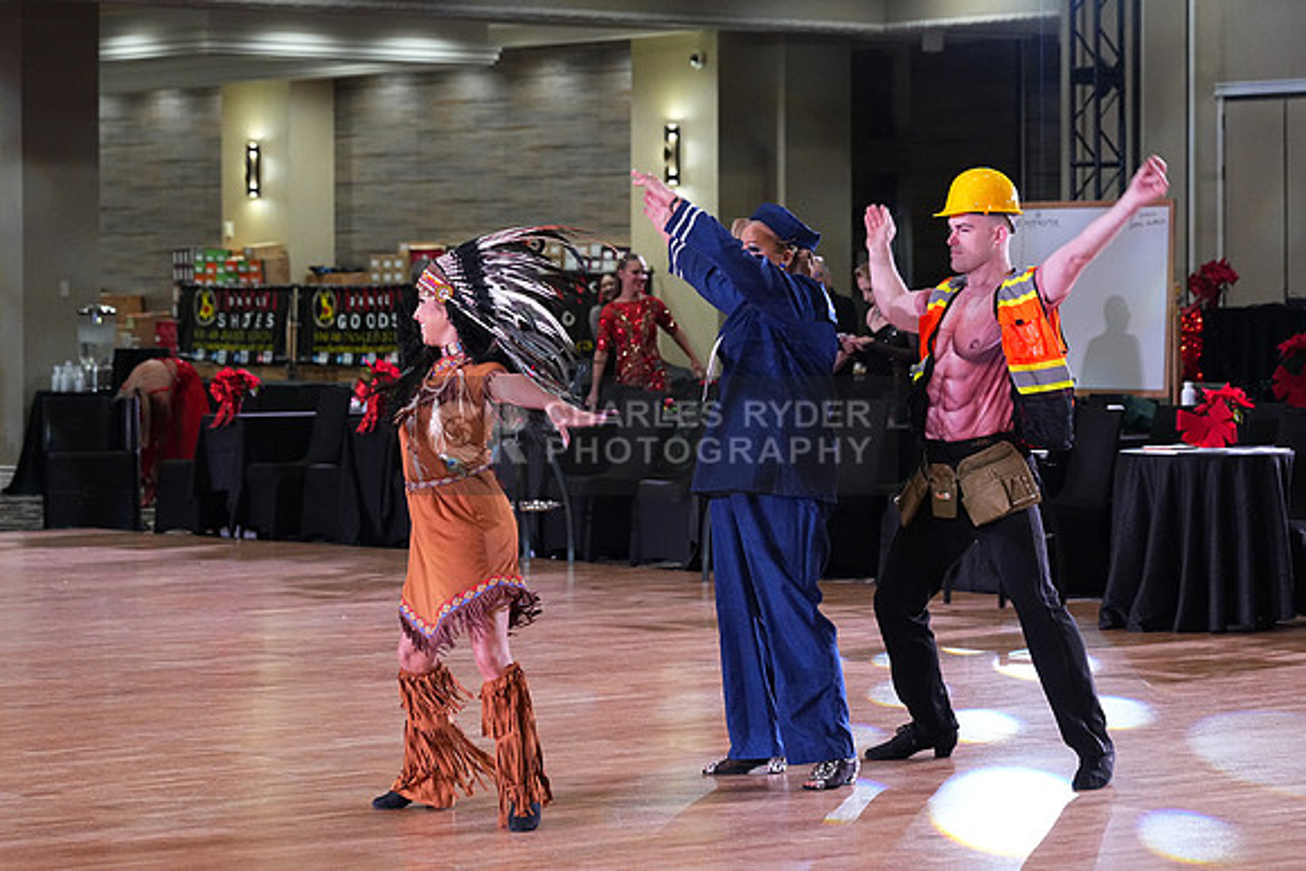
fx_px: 4282
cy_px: 436
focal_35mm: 118
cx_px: 653
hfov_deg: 17.3
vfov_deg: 11.6
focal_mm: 118
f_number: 5.6
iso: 5000
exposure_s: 1/320
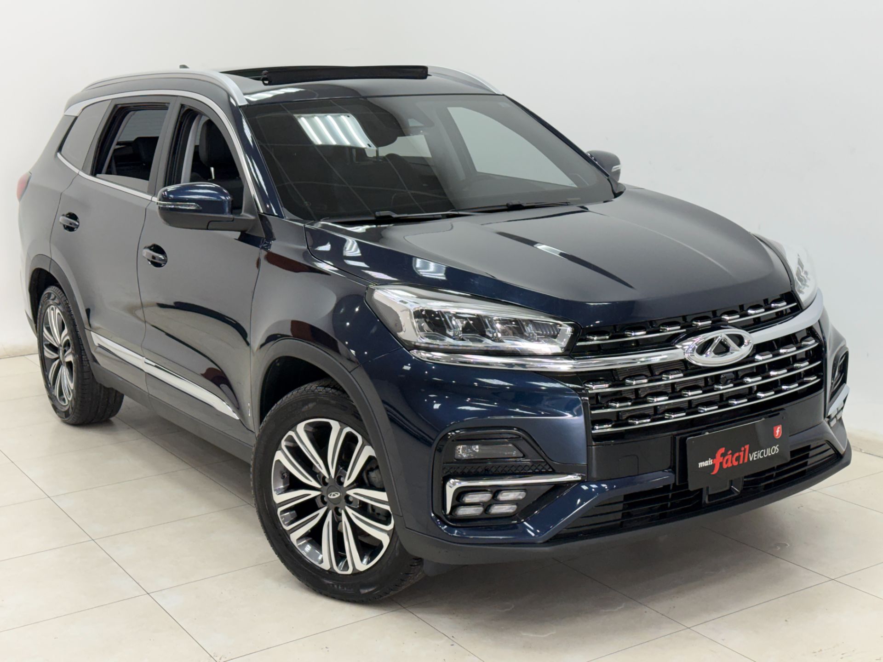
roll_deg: +2.1
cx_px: 442
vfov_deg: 30.3
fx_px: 1224
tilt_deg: -11.6
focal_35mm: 48
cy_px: 331
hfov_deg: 39.7
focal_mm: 6.76
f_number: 1.78
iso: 250
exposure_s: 1/120
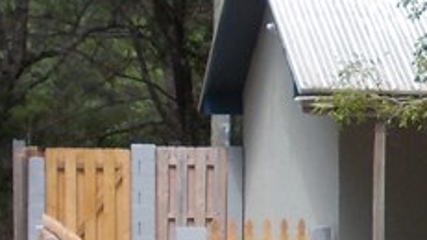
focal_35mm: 208
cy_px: 358
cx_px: 653
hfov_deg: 10.0
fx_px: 2355
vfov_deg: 5.8
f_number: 3.3
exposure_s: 1/320
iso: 80
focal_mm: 6.1
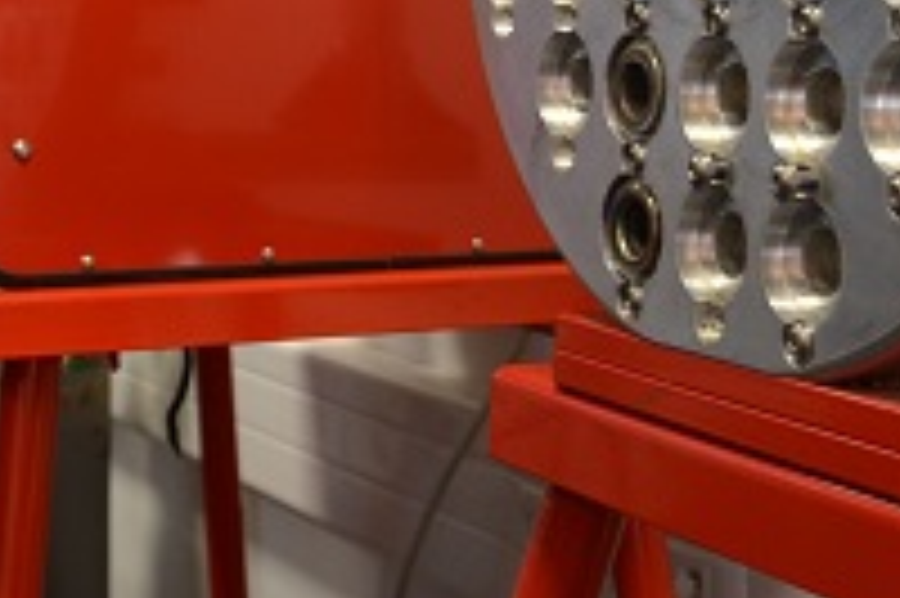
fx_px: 2023
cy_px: -117
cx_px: 112
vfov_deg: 16.2
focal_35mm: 81
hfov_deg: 24.4
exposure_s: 1/40
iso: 400
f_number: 3.5
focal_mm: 18
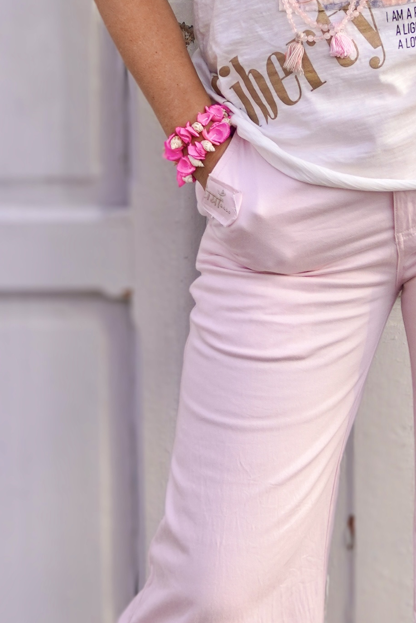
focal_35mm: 81
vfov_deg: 24.4
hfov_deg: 16.9
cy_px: 561
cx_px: 253
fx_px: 1402
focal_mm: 29
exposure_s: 1/250
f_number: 5
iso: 100
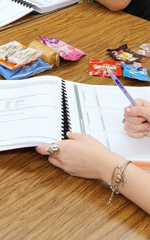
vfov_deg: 26.9
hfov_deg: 17.1
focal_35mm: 75
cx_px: 13
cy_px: 41
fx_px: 491
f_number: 1.8
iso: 50
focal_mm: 5.4
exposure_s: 1/120
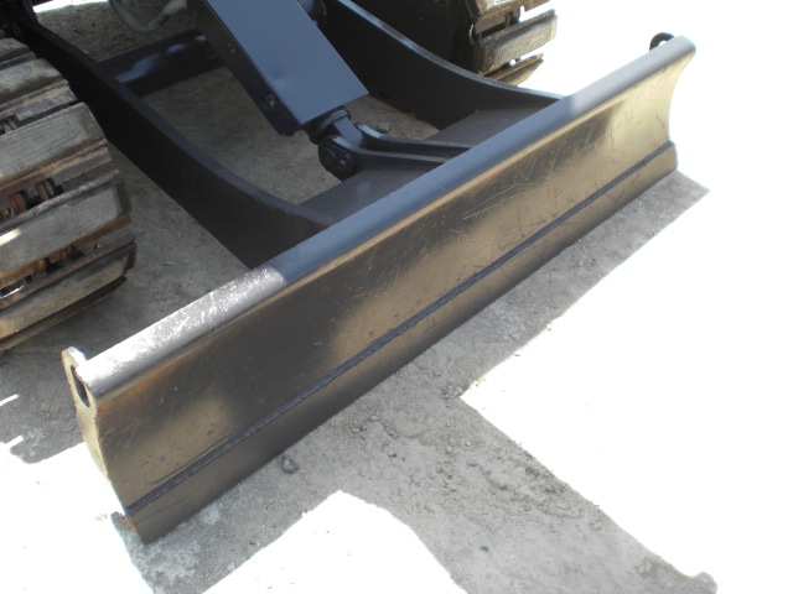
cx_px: 396
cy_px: 297
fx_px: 871
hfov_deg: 49.0
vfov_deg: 37.7
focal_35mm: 38
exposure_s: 1/160
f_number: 3.1
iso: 64
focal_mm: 6.3
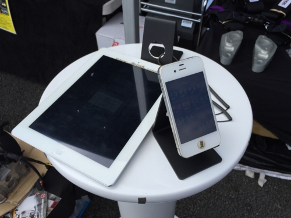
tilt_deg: -45.8
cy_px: 109
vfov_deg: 48.2
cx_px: 146
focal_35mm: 29
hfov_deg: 61.7
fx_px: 244
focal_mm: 4.15
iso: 32
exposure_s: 1/2198
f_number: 2.2
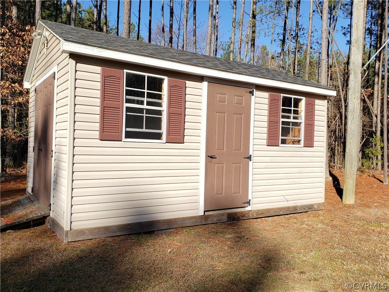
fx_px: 292
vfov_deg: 53.1
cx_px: 194
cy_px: 146
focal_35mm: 26
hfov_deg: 67.3
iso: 50
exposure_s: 1/1145
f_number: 2.4
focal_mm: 4.3
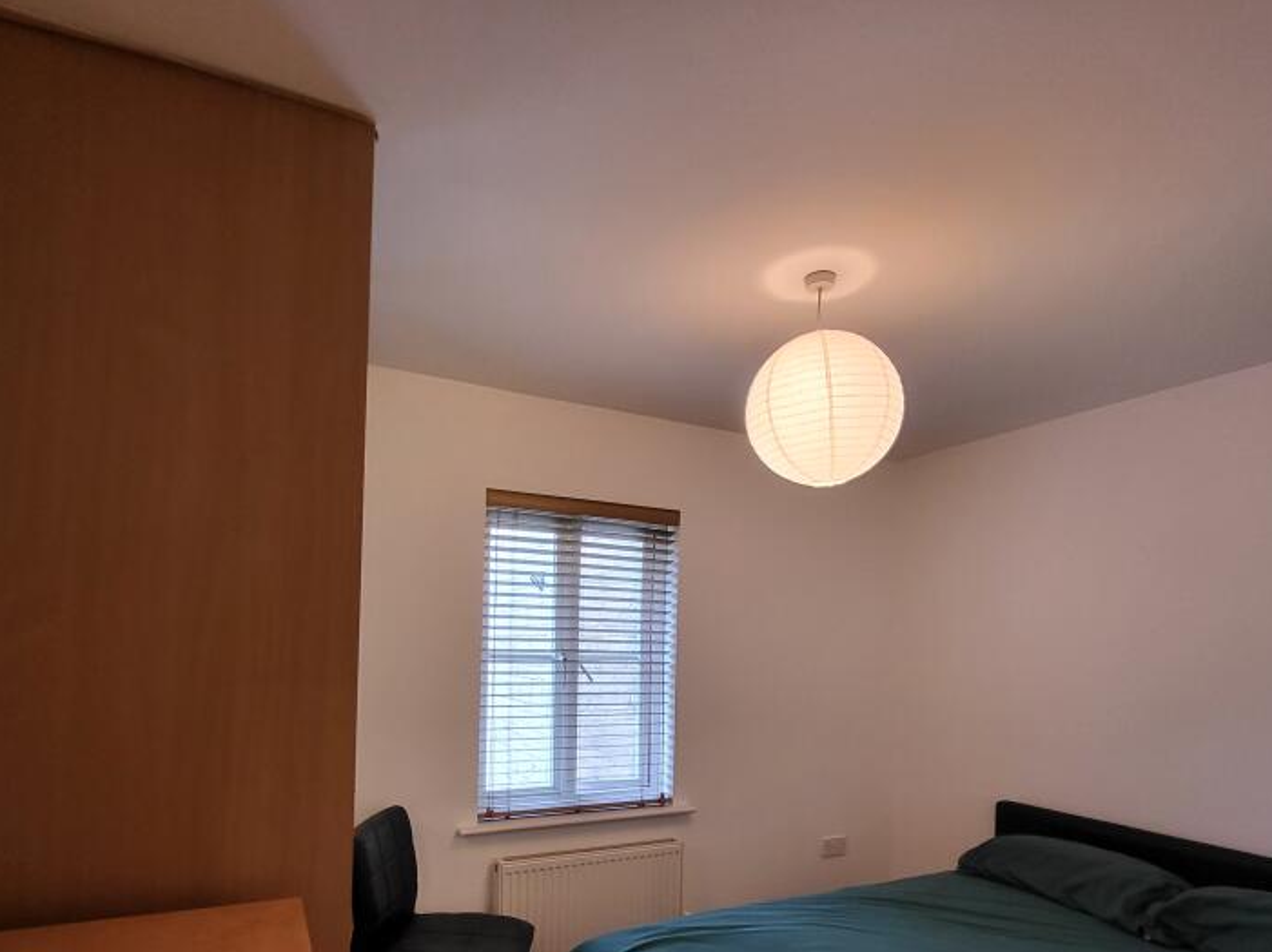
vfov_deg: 66.8
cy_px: 633
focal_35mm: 19
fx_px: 698
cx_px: 599
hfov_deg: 84.6
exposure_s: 1/50
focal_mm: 1.74
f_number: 2.2
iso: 320
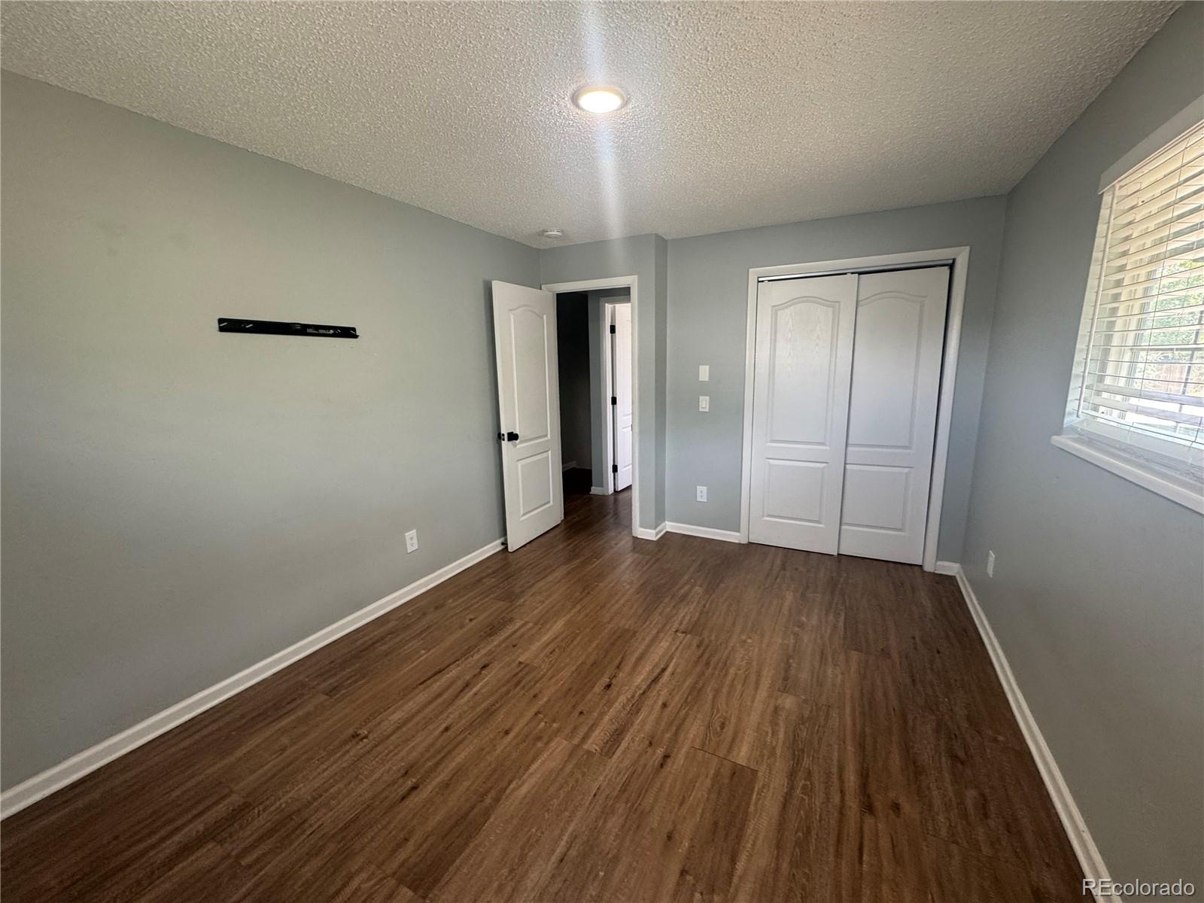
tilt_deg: -10.8
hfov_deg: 102.1
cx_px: 602
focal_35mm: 14
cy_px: 452
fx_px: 487
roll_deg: -0.2
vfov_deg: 85.7
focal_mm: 2.22
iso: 200
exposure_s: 1/60
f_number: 2.2
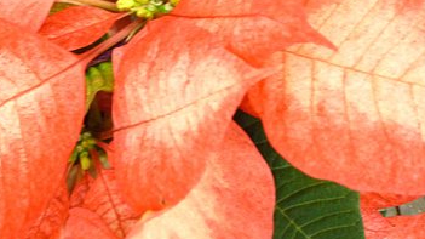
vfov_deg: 13.5
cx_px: 127
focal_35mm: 89
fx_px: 1002
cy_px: 62
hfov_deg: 23.8
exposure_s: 1/30
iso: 400
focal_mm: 9.9
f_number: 4.5
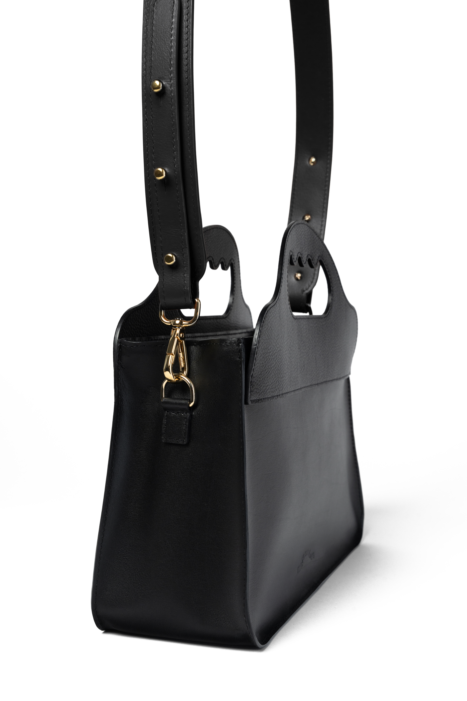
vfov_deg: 41.0
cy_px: 350
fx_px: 938
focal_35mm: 48
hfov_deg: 28.0
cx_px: 234
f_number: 13
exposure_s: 1/250
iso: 640
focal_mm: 48.2
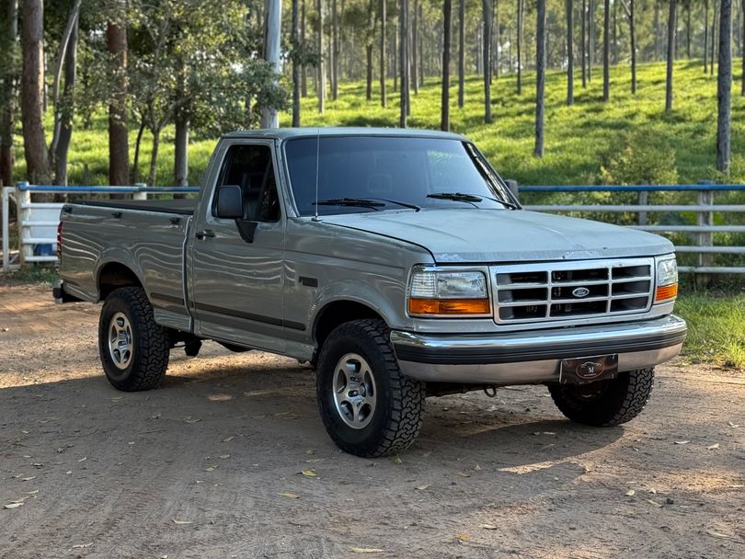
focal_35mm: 48
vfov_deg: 30.3
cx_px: 372
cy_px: 280
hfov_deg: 39.6
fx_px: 1033
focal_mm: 6.76
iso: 100
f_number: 1.78
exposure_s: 1/712
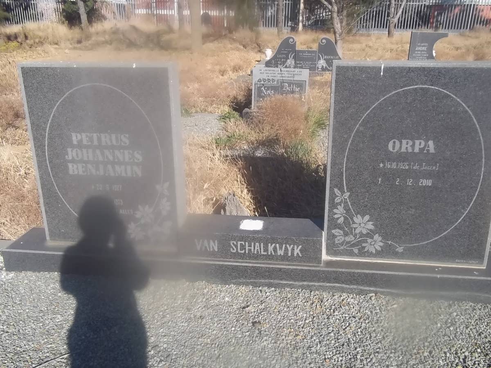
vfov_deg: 44.2
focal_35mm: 32
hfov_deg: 56.8
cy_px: 184
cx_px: 246
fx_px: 454
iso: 80
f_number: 5.5
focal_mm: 5.7
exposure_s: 1/320
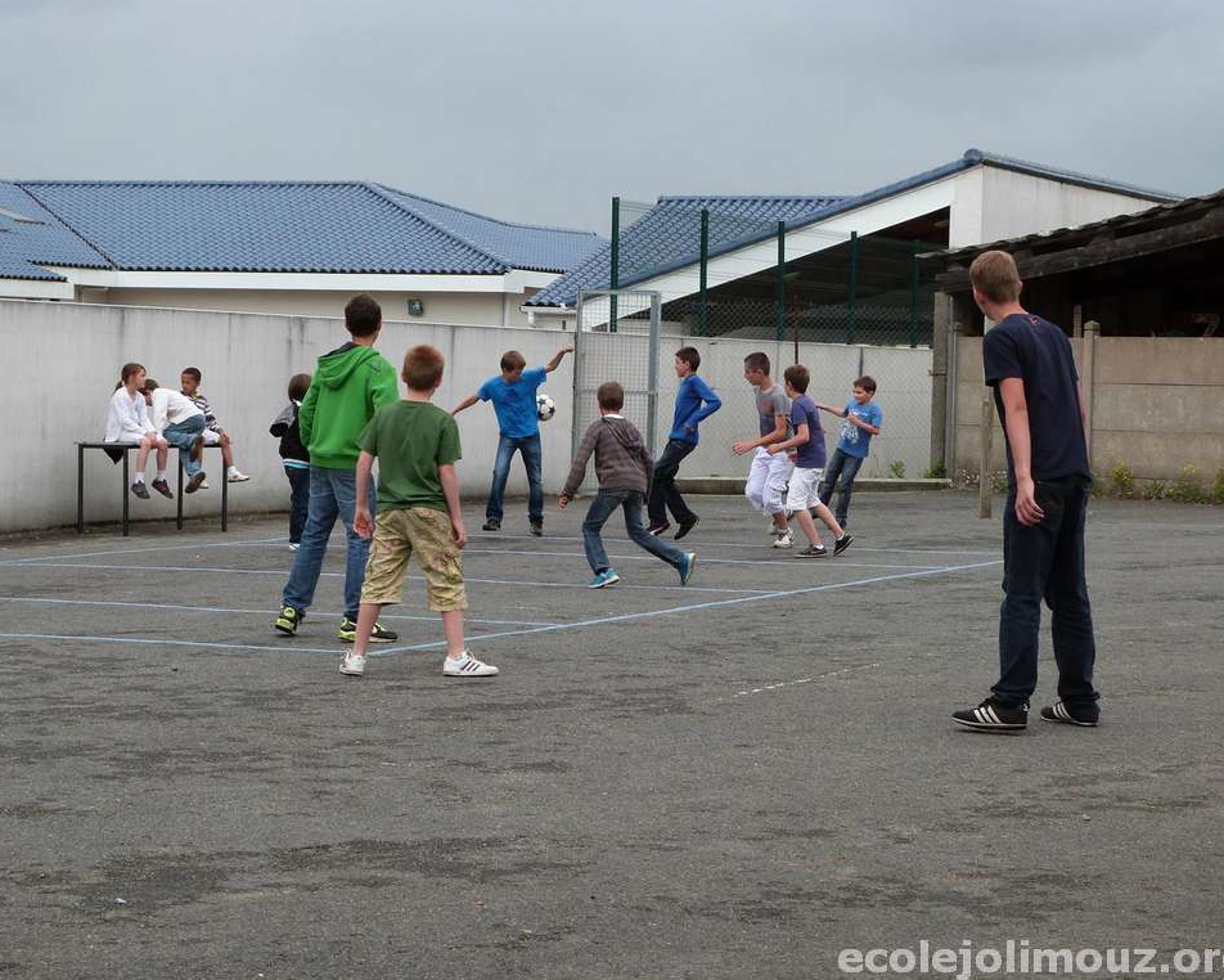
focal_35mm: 84
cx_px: 598
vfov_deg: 18.3
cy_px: 489
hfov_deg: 22.7
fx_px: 3044
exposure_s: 1/250
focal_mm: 14.5
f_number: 5.6
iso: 100
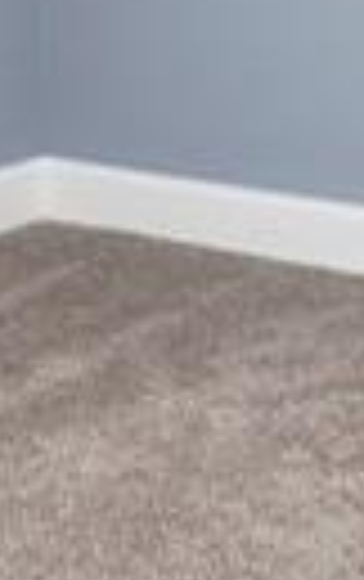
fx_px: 2167
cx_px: 315
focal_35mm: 137
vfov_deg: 13.8
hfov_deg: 9.6
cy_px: -407
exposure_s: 1/6
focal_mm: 17
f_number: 8
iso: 400
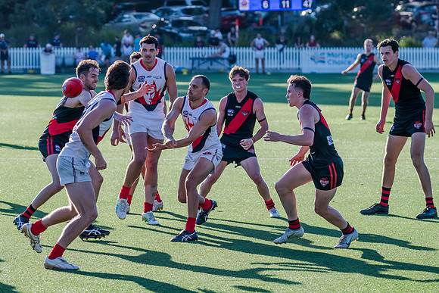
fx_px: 2982
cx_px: 146
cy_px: 137
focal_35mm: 244
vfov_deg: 5.6
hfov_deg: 8.4
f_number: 5.6
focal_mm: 180
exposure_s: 1/1600
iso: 800
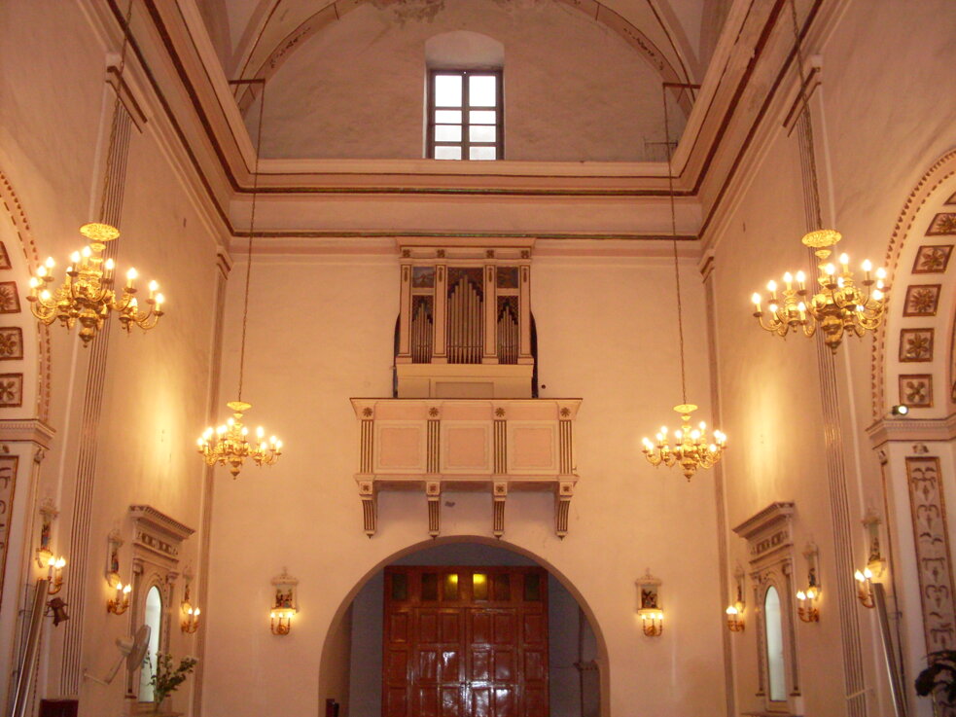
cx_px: 478
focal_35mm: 38
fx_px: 1049
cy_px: 358
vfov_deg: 37.7
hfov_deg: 49.0
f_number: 2.8
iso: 240
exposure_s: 1/45
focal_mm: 6.3
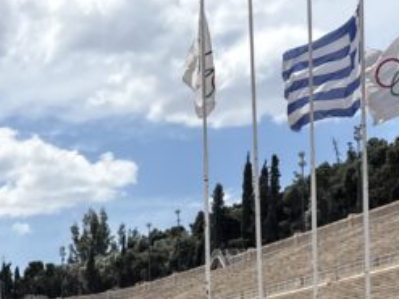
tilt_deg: +3.0
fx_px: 1244
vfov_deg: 13.2
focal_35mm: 108
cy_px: 406
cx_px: -99
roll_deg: +1.3
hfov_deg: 17.3
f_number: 1.6
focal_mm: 5.96
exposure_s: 1/7813
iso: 50
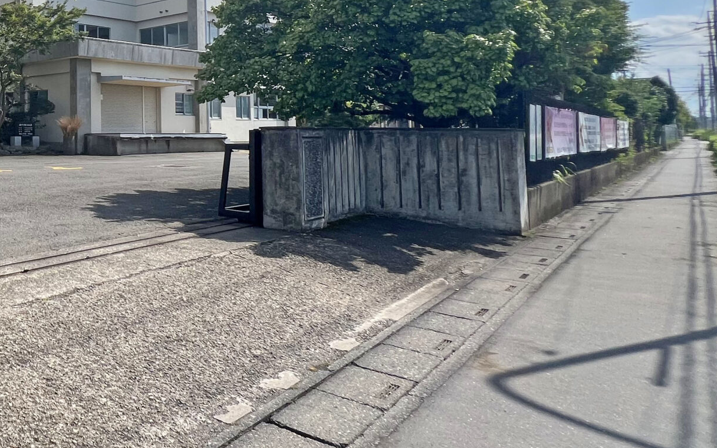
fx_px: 567
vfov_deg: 41.1
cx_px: -15
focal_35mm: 29
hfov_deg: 50.7
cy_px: 82
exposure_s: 1/1429
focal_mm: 1.57
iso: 32
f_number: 1.8
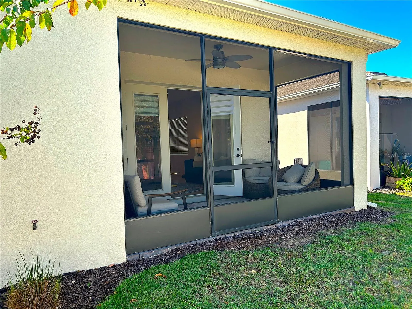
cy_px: 154
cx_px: 206
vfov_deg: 53.1
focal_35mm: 26
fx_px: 309
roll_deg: +1.5
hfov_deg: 67.3
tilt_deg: -0.7
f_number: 1.5
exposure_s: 1/808
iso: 50
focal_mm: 5.7
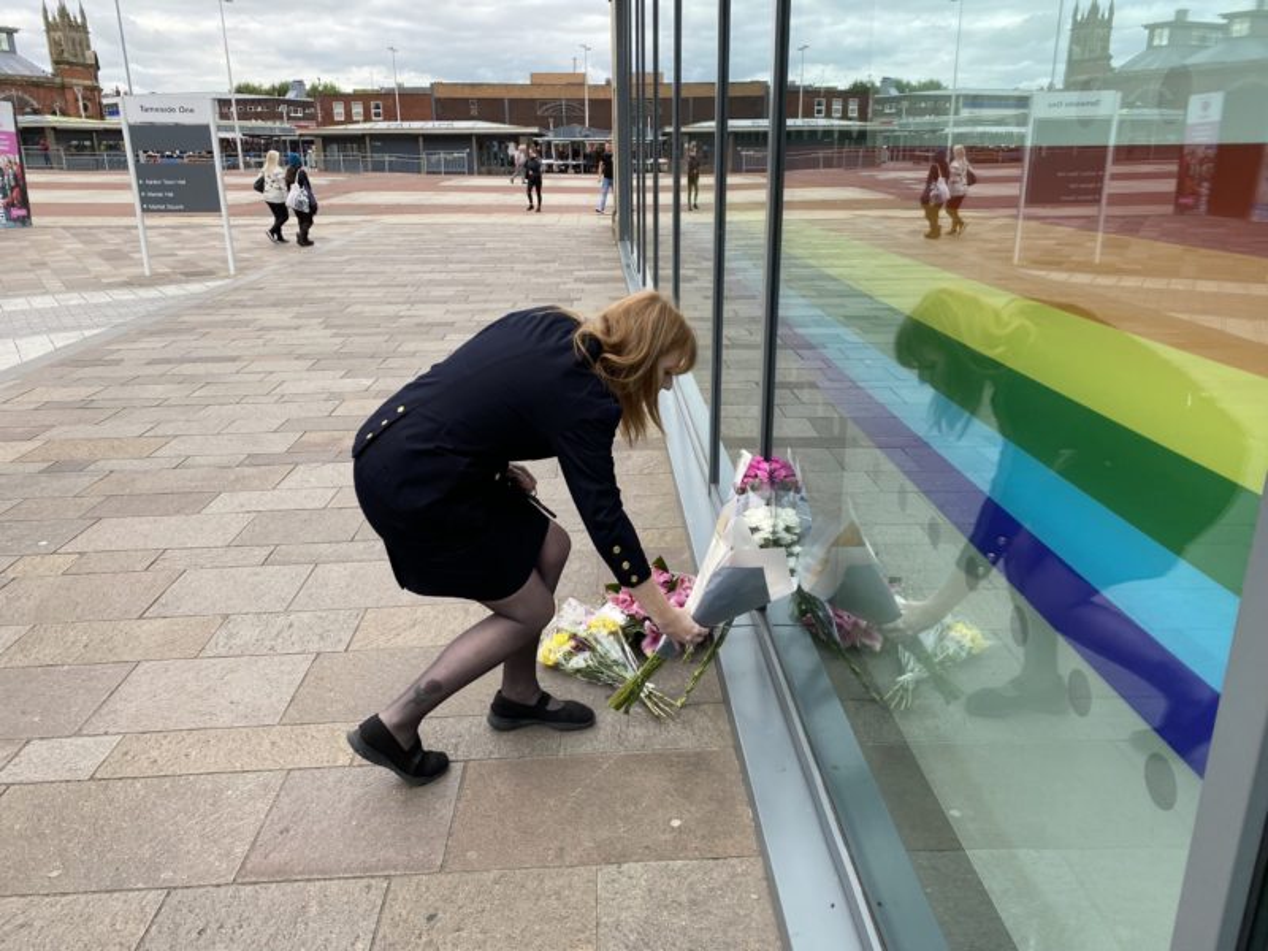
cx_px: 634
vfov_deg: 53.1
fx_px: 952
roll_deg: +0.7
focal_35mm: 26
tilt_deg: -18.3
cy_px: 476
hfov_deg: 67.3
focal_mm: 4.25
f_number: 1.8
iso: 32
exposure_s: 1/312
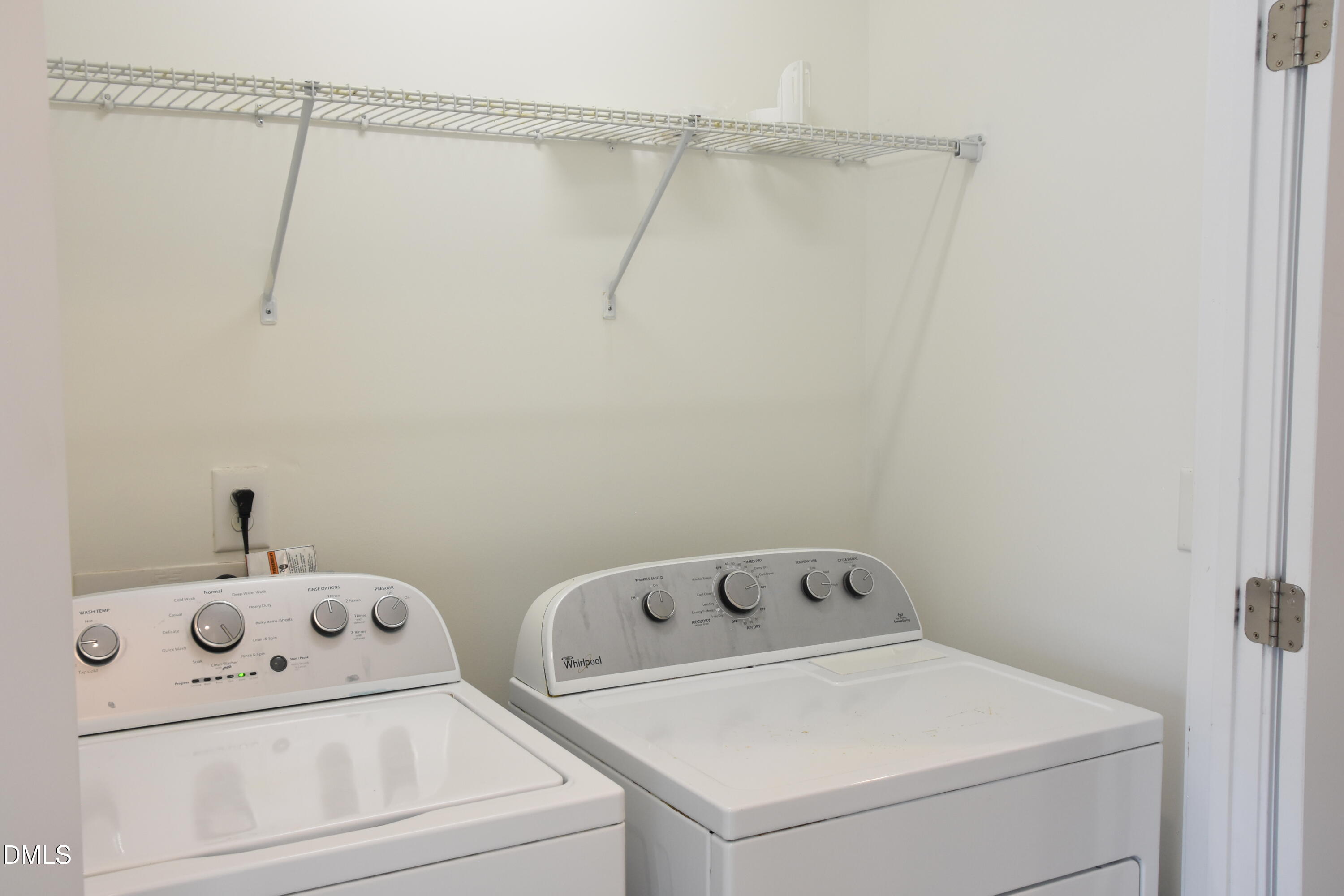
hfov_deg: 57.2
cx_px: 672
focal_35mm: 33
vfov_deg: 40.0
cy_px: 448
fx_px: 1232
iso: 800
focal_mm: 22
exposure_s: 1/80
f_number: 5
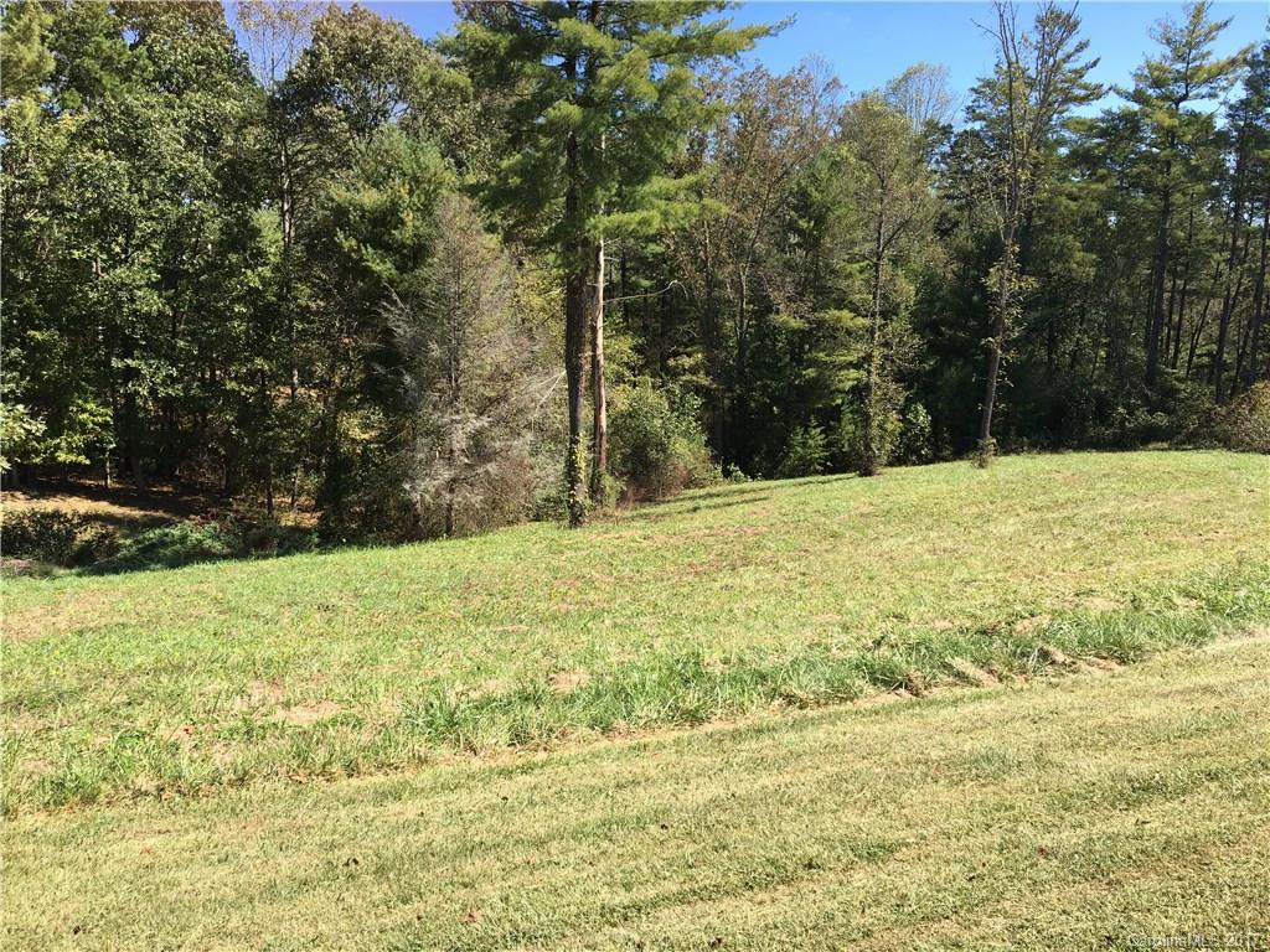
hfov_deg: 61.7
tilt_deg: -9.5
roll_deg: -0.4
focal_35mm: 29
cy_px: 476
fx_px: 1064
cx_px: 635
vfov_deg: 48.2
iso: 25
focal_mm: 4.15
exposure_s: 1/610
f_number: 2.2
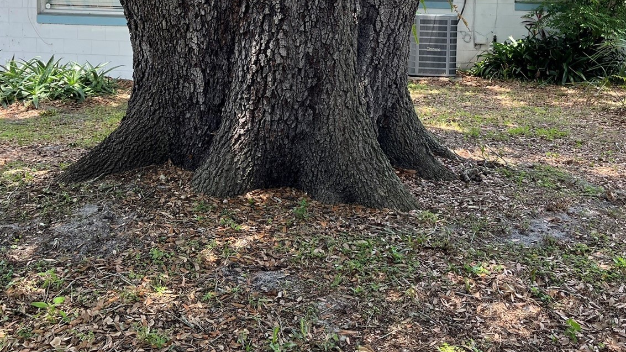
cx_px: 345
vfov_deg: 28.7
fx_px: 664
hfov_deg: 50.4
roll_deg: -0.7
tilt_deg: -4.1
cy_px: 43
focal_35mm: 40
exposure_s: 1/188
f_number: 1.6
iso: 50
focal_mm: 5.1
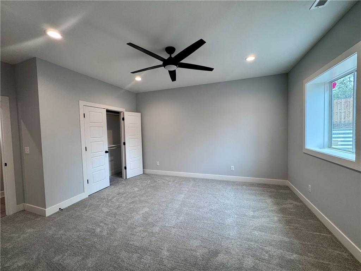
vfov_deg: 85.7
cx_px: 180
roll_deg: +1.2
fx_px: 146
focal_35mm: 14
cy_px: 136
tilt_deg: -3.0
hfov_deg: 102.1
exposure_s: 1/120
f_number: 2.2
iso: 160
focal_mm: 2.22
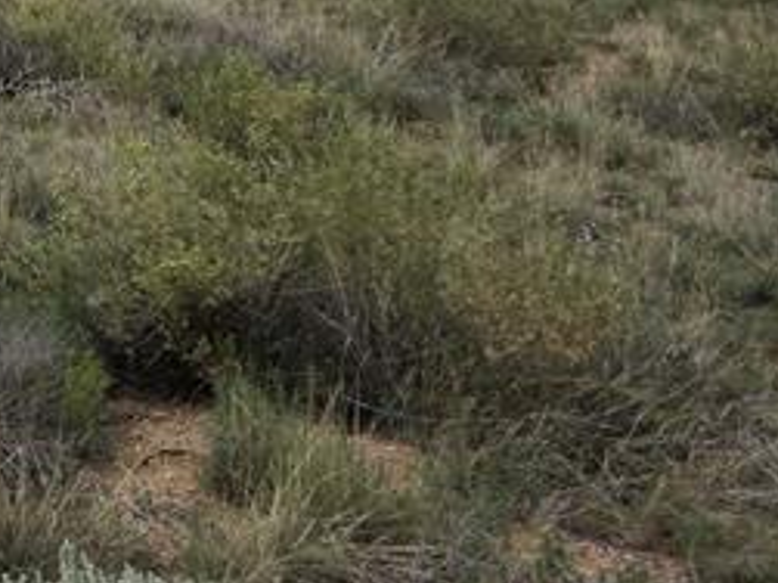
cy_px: -105
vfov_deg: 15.2
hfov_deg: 16.4
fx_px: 2112
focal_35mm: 94
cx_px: -744
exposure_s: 1/3972
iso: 80
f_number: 1.7
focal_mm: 6.3
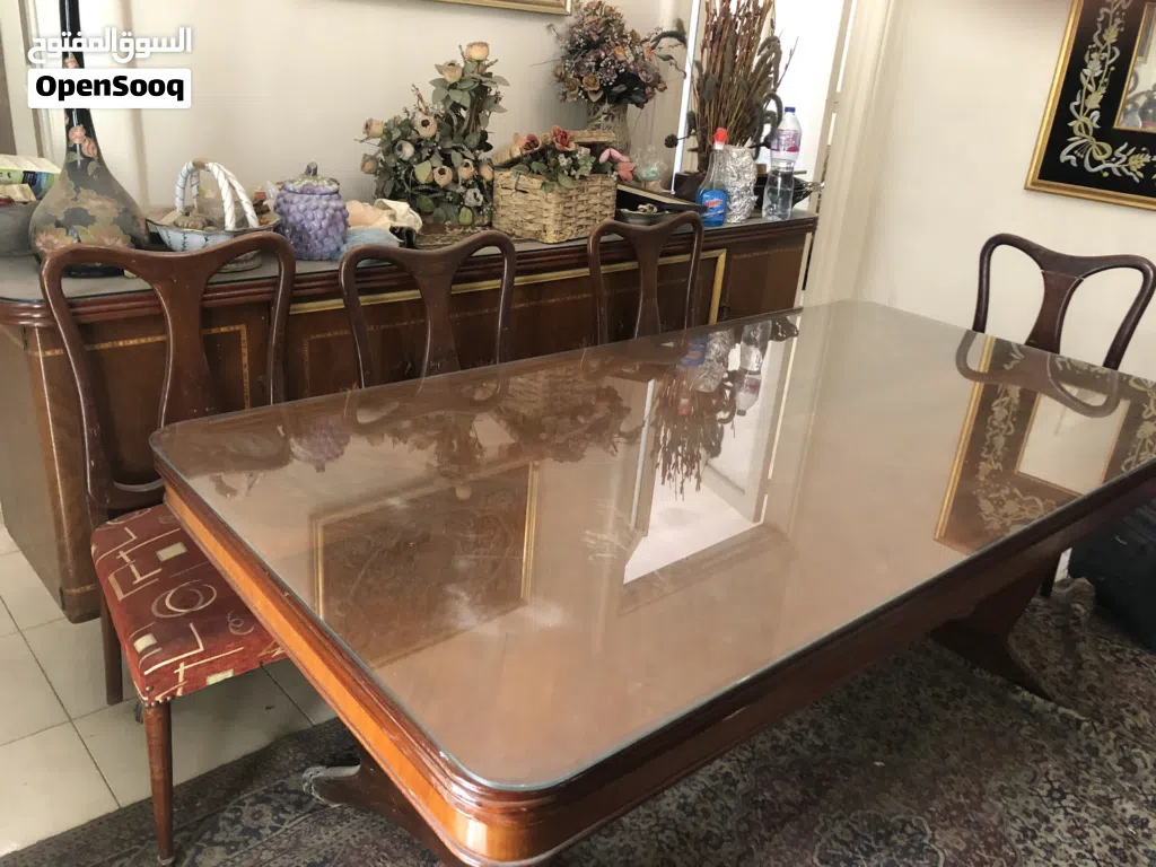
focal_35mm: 28
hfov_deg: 63.4
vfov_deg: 49.7
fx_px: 935
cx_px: 578
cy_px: 434
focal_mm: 4
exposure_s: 1/15
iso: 80
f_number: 1.8
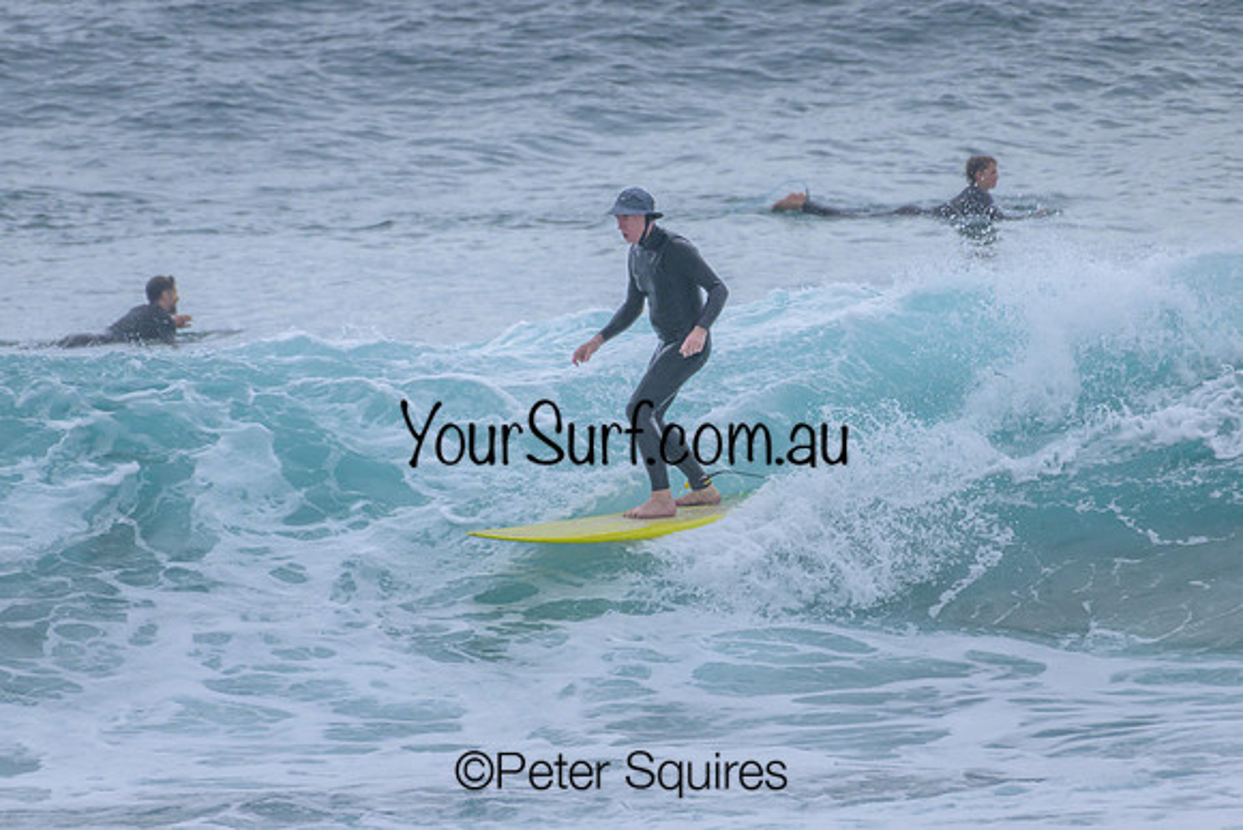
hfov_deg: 2.1
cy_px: 415
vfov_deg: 1.4
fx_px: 34534
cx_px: 622
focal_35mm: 1000
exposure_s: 1/2000
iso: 1250
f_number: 11
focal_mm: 1000
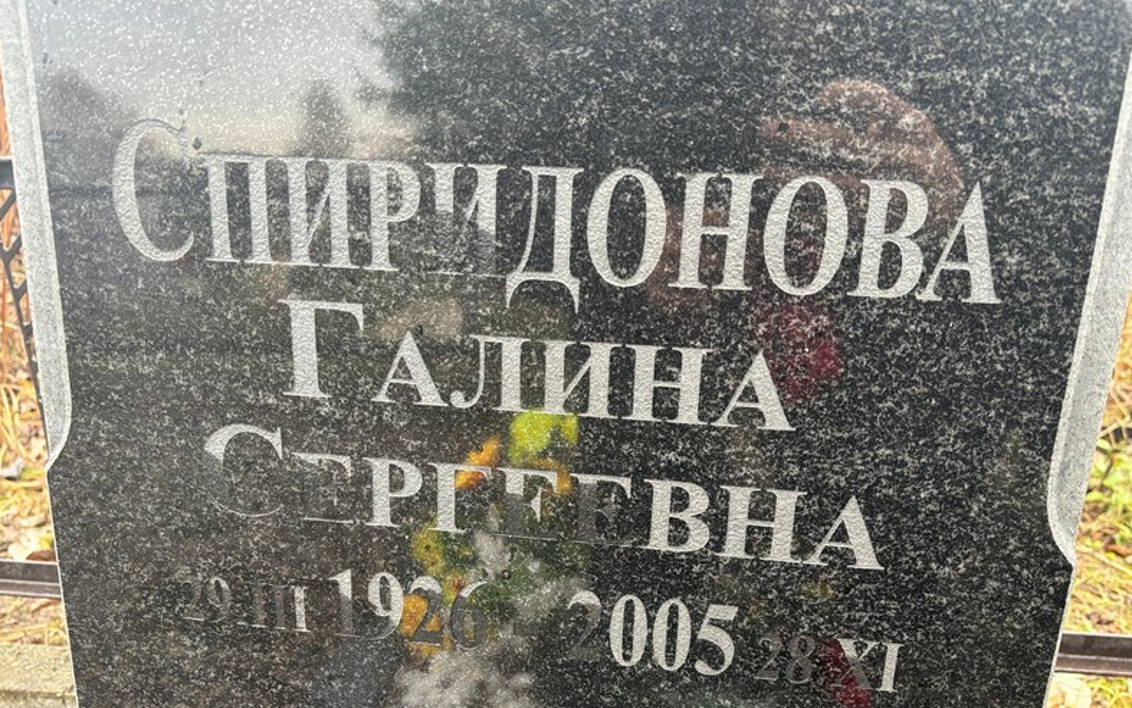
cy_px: 394
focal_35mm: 28
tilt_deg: -18.4
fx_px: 864
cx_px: 560
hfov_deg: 66.5
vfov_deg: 44.5
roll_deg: +0.8
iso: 160
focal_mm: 5.96
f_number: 1.6
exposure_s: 1/60
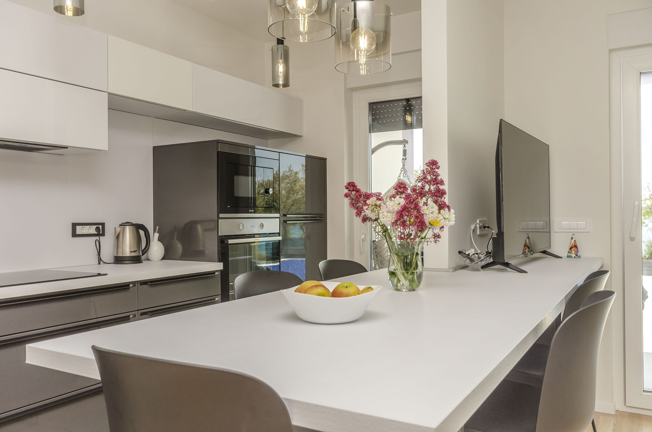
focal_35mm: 30
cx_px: 326
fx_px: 542
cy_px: 216
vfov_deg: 43.4
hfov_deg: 62.0
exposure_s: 1/100
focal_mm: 20
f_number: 8
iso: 100
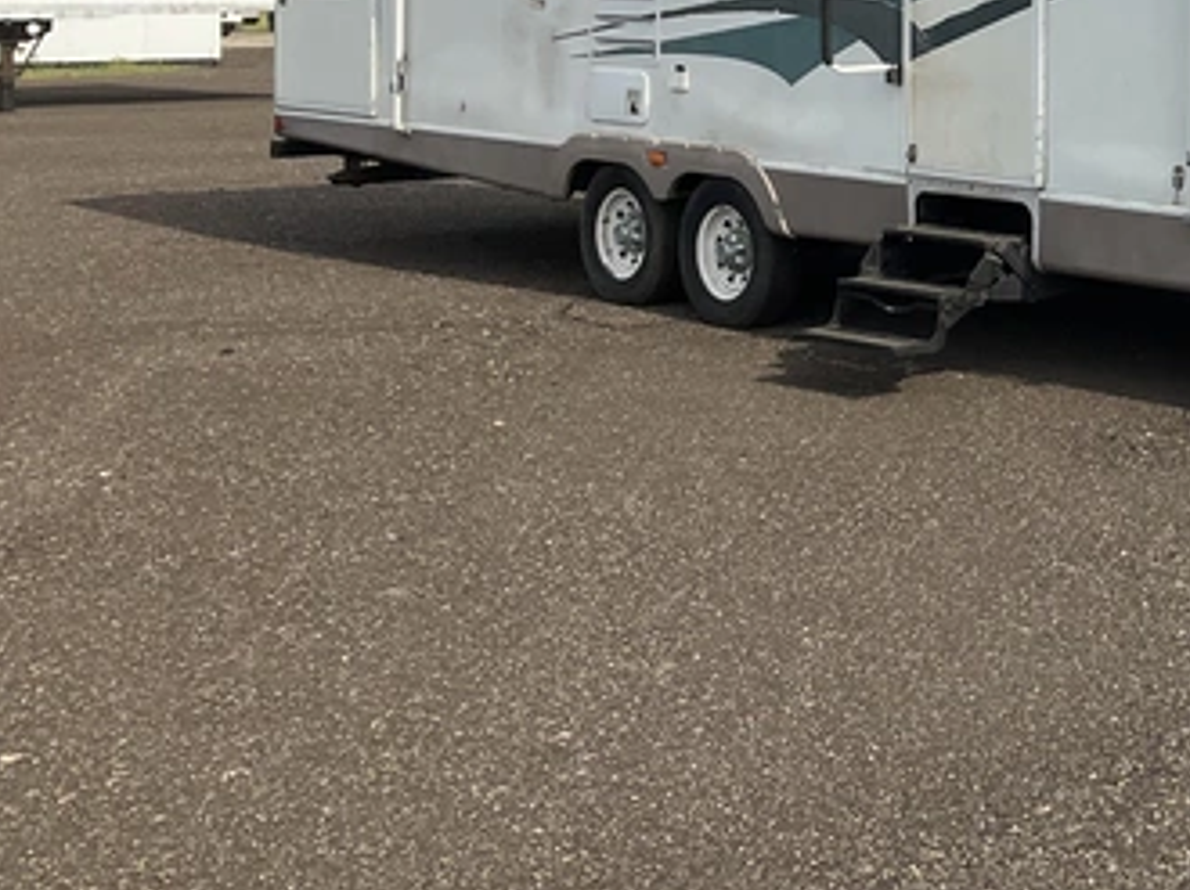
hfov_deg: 27.0
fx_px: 2267
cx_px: 1316
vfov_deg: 21.4
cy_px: -9
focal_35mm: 66
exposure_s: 1/2801
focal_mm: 3
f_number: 1.8
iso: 25
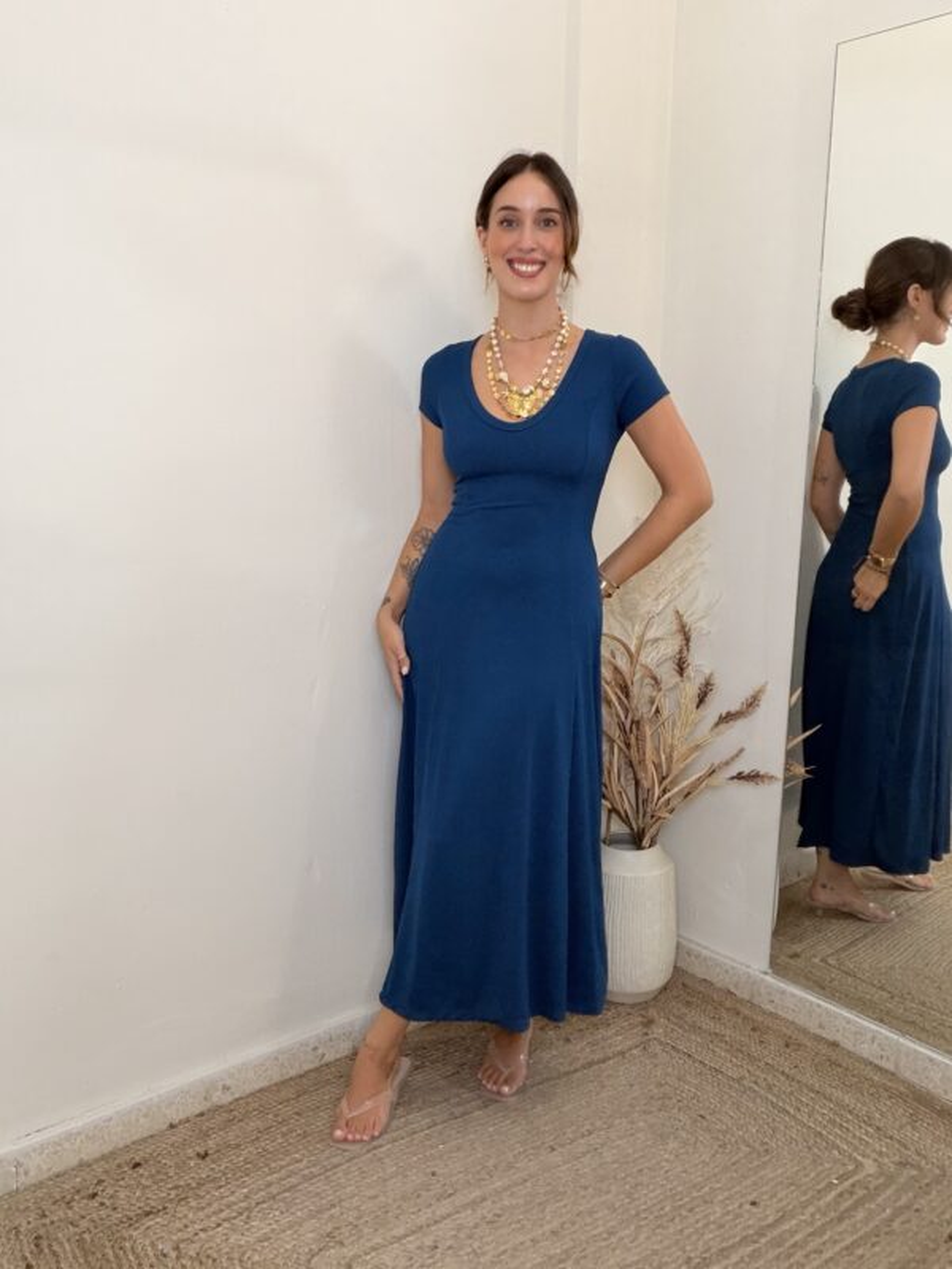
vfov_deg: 60.0
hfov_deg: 46.8
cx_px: 476
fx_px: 1100
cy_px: 634
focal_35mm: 30
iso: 125
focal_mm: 2.71
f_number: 1.9
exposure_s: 1/60
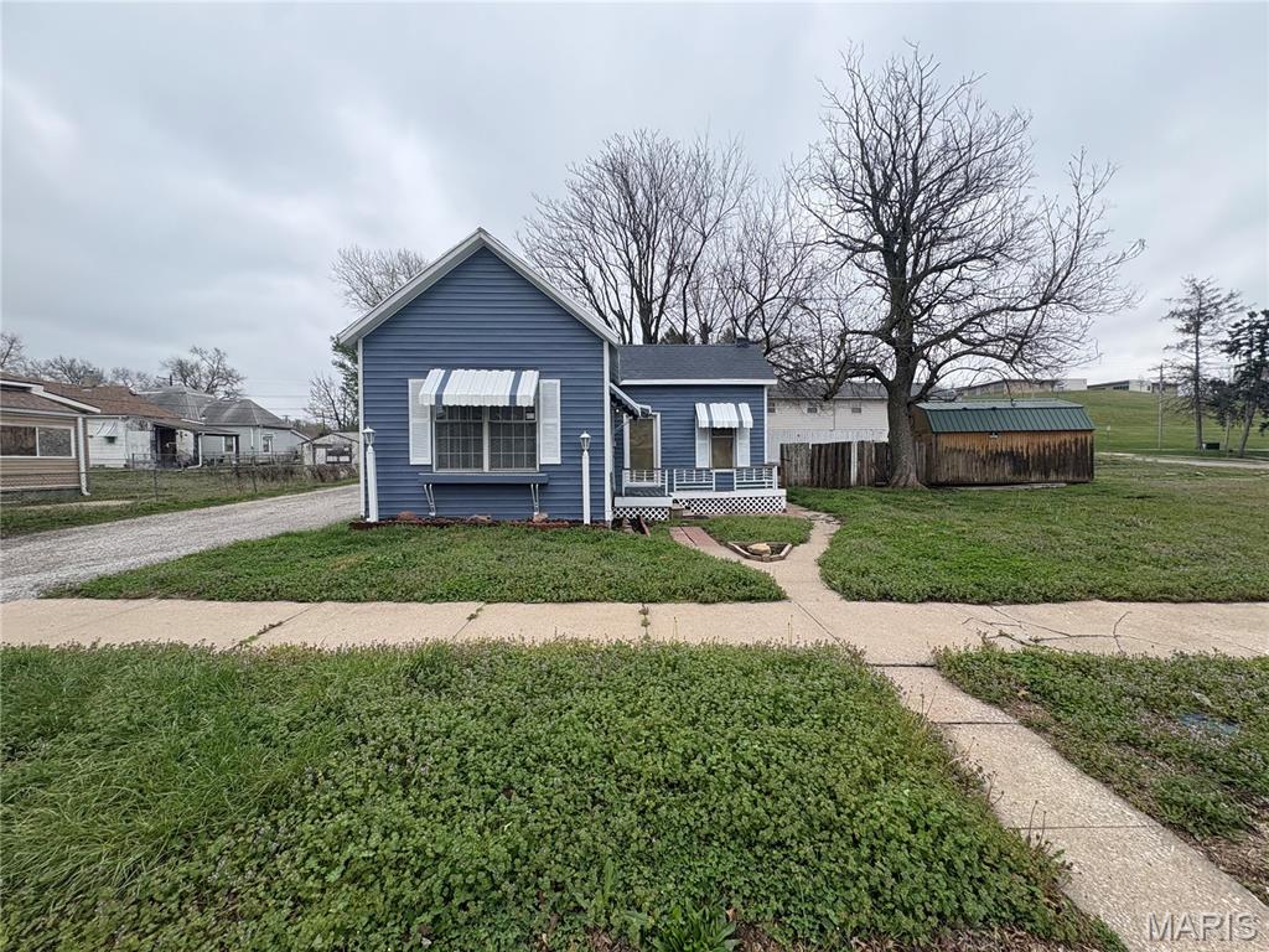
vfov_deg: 85.7
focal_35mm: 14
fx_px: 513
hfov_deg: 102.1
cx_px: 634
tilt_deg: +0.2
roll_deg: -0.2
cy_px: 476
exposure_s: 1/544
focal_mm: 2.22
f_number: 2.2
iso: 40
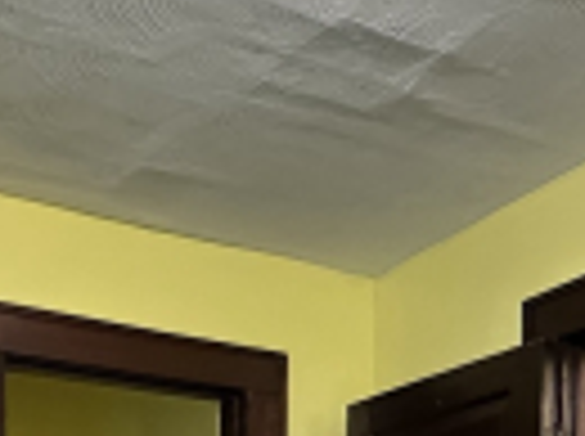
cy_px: 811
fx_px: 1215
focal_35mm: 72
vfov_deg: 16.6
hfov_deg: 27.1
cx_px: 279
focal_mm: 2.22
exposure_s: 1/60
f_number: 2.2
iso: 1000
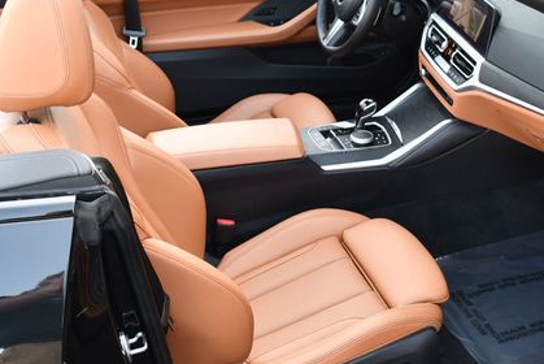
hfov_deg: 36.2
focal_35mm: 55
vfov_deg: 24.6
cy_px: 125
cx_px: 271
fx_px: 832
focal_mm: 18
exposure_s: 1/250
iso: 500
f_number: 3.5
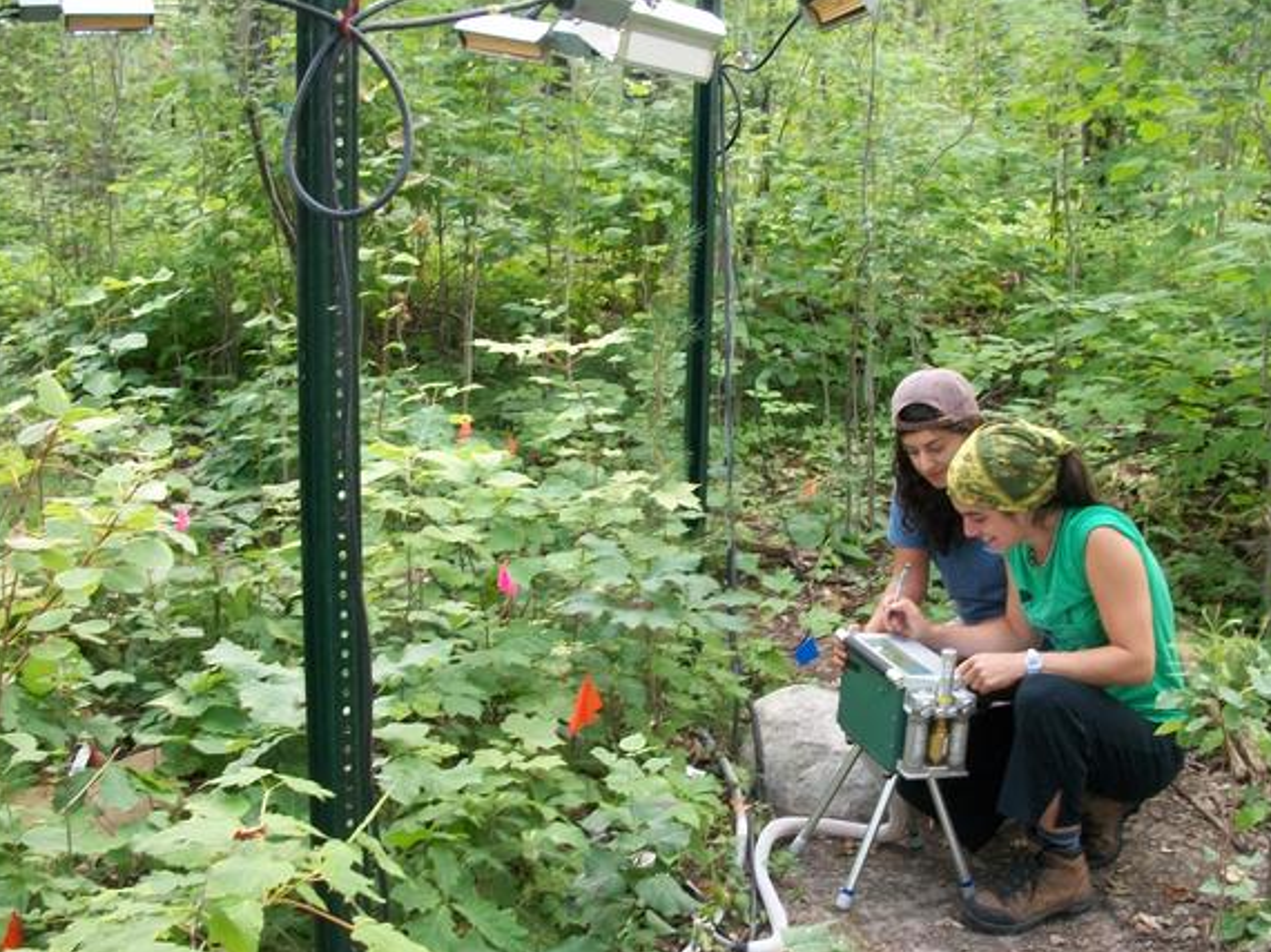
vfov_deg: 33.4
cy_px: 581
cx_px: 685
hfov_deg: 43.8
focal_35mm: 43
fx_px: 1578
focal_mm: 6.3
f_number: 3.1
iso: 160
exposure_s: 1/40
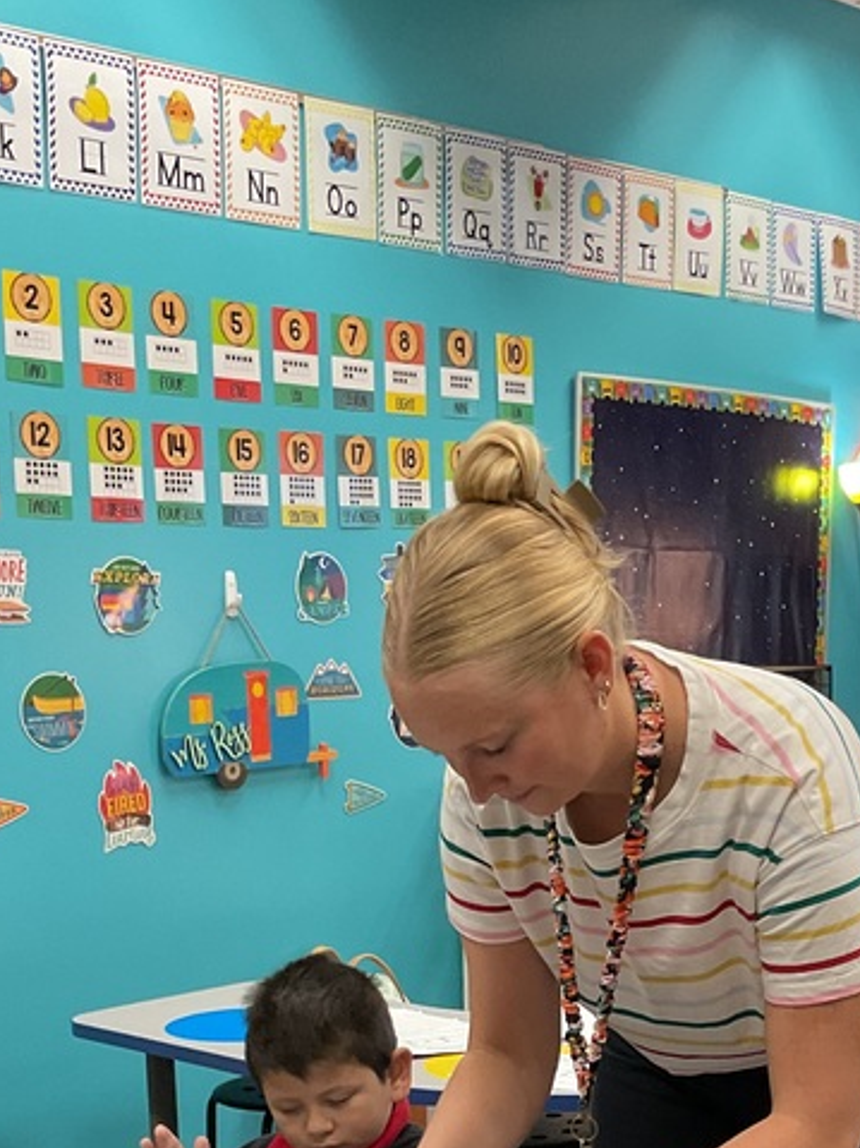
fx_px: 2055
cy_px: 1016
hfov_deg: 23.6
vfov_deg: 30.0
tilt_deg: -11.8
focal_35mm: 62
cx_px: 544
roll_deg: +1.4
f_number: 1.8
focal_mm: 3
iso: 125
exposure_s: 1/60
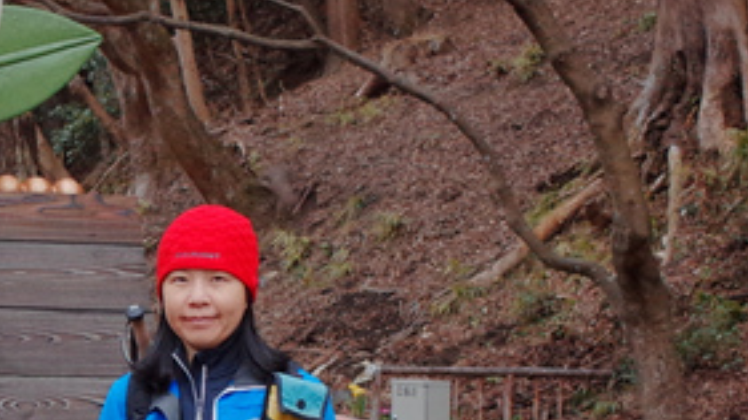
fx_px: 2063
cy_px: 343
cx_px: -245
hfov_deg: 18.9
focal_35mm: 104
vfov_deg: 11.6
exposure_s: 1/640
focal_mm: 18.3
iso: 800
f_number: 3.2
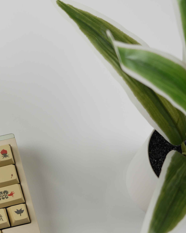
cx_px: -124
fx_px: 737
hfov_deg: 13.3
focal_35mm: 107
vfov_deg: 17.5
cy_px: 230
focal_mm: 37.4
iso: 125
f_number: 5
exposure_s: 1/100
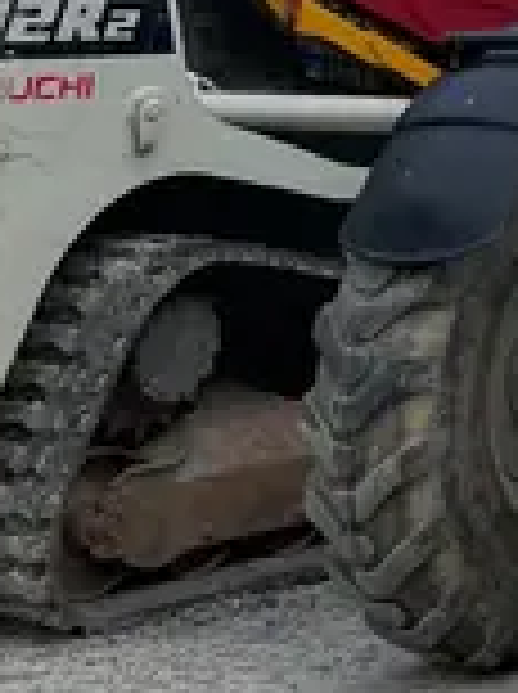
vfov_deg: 13.9
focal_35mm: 124
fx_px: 2481
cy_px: -623
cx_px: 1198
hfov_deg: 10.4
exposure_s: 1/1531
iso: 50
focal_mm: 4.2
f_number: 1.6
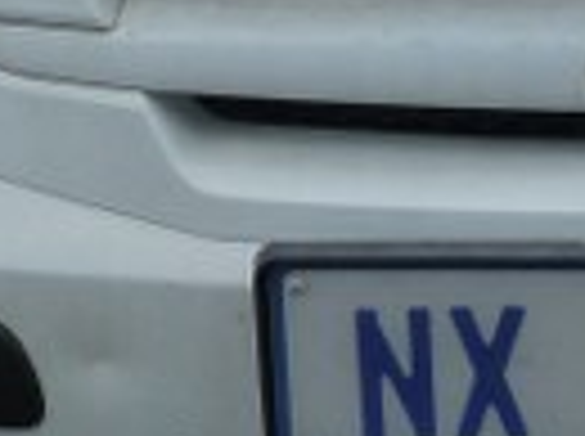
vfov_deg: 9.3
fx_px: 2598
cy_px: -288
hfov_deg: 12.8
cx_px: 382
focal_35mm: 154
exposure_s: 1/200
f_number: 4.5
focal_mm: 4.5
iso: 125
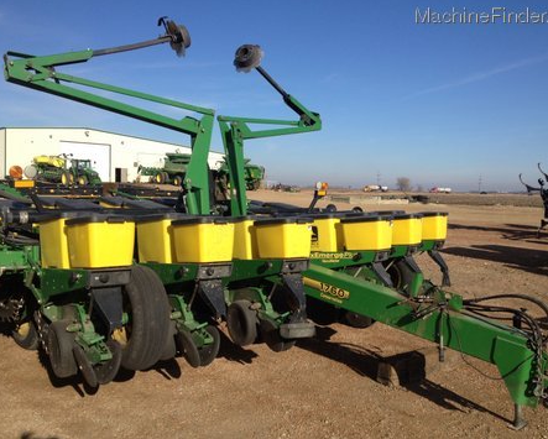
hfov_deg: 49.0
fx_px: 600
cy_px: 218
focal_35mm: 37
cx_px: 291
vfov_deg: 40.2
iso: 64
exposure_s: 1/1972
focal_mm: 4.28
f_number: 2.4
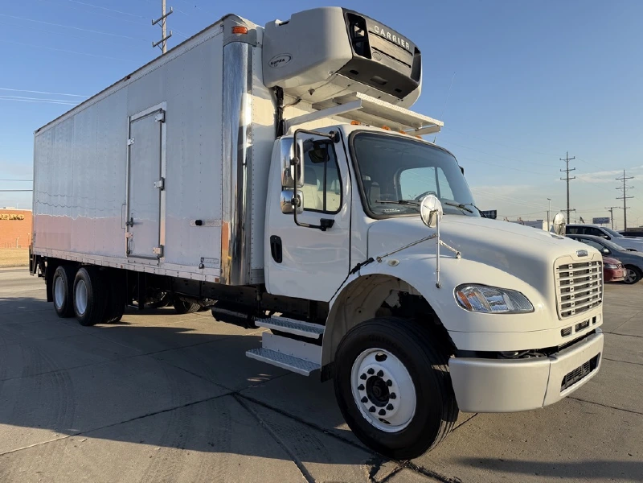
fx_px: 446
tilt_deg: -0.7
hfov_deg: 71.6
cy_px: 242
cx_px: 322
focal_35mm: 24
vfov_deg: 56.8
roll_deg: -0.4
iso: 80
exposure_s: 1/2907
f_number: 1.78
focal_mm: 6.76
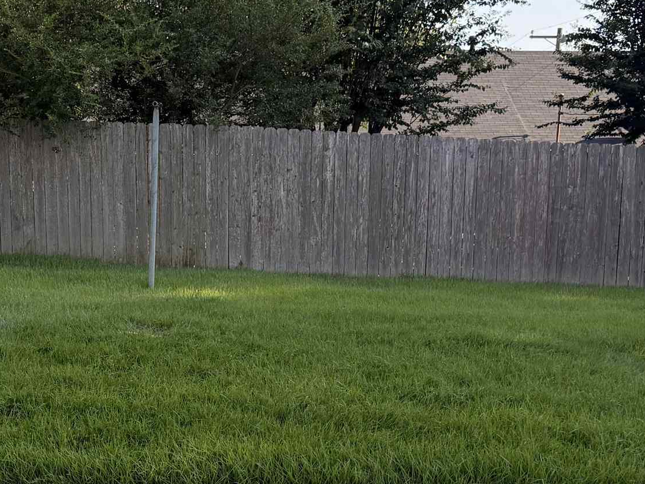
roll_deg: -0.1
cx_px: 155
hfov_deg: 28.9
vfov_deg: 21.9
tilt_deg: -12.5
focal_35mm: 66
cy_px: 412
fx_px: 1230
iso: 100
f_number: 1.78
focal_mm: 6.76
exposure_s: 1/2299
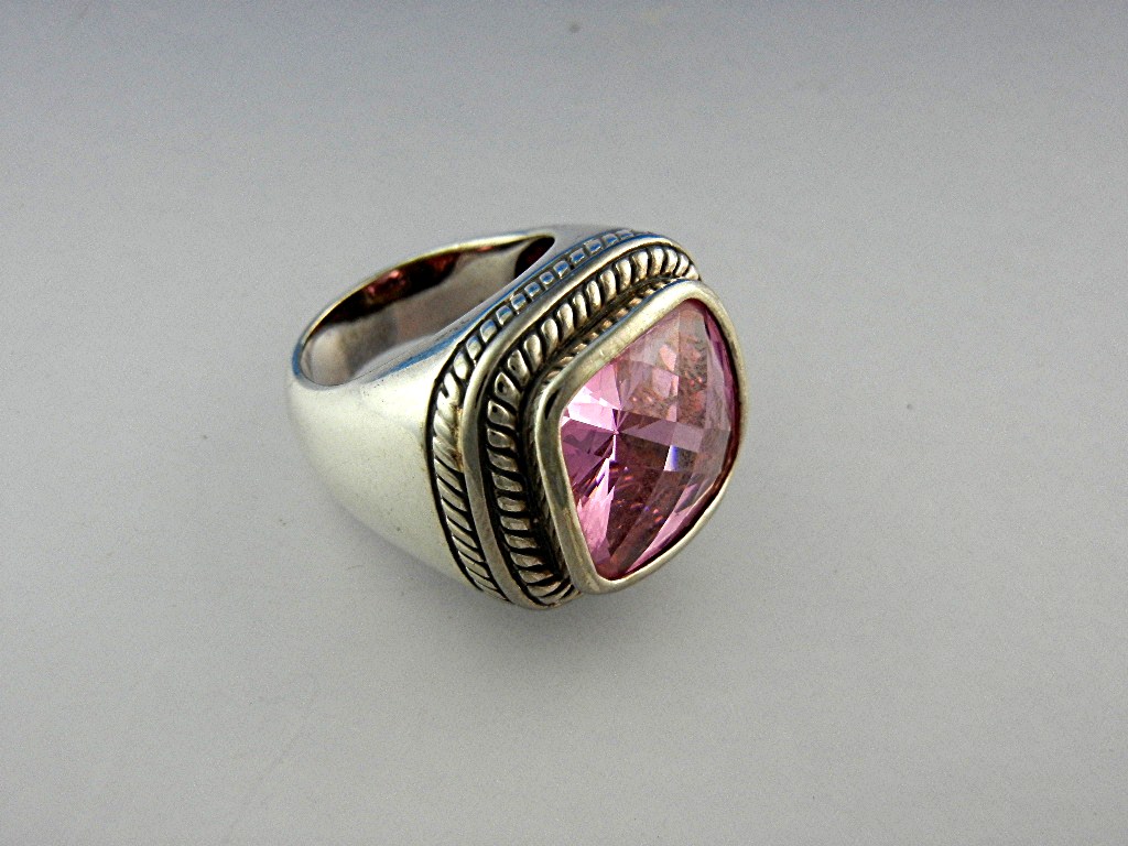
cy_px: 423
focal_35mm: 59
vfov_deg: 24.8
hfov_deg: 32.7
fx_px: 1923
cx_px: 564
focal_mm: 10.6
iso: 300
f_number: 4
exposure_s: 1/60
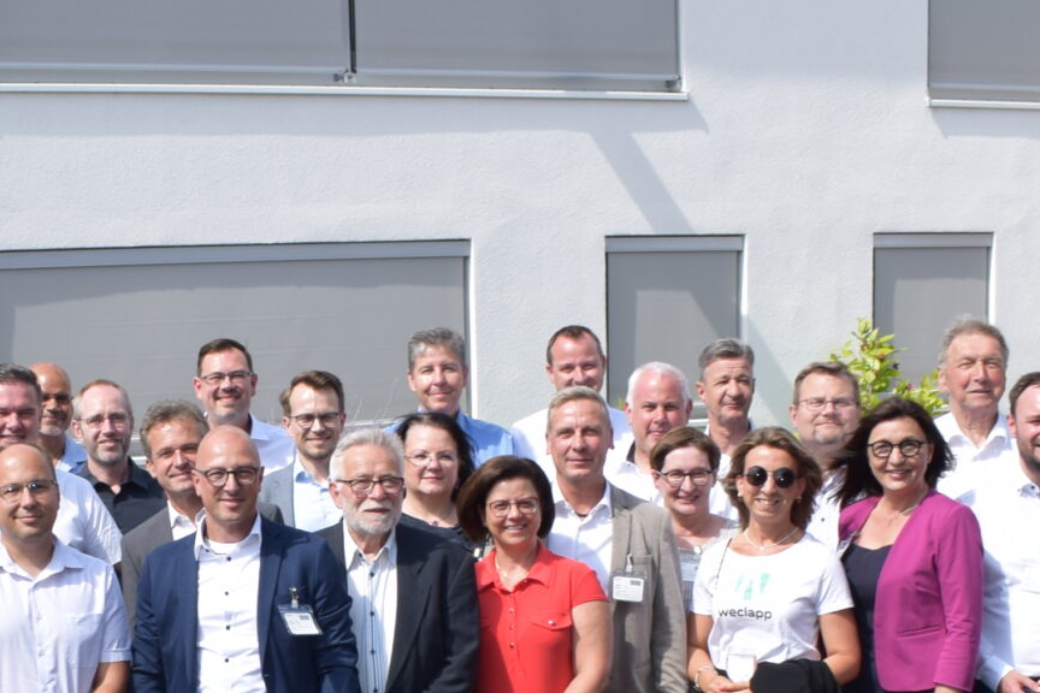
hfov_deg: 24.7
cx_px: 134
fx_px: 2311
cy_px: 802
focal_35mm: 80
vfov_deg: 16.4
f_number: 7.1
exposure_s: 1/200
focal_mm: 18
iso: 100
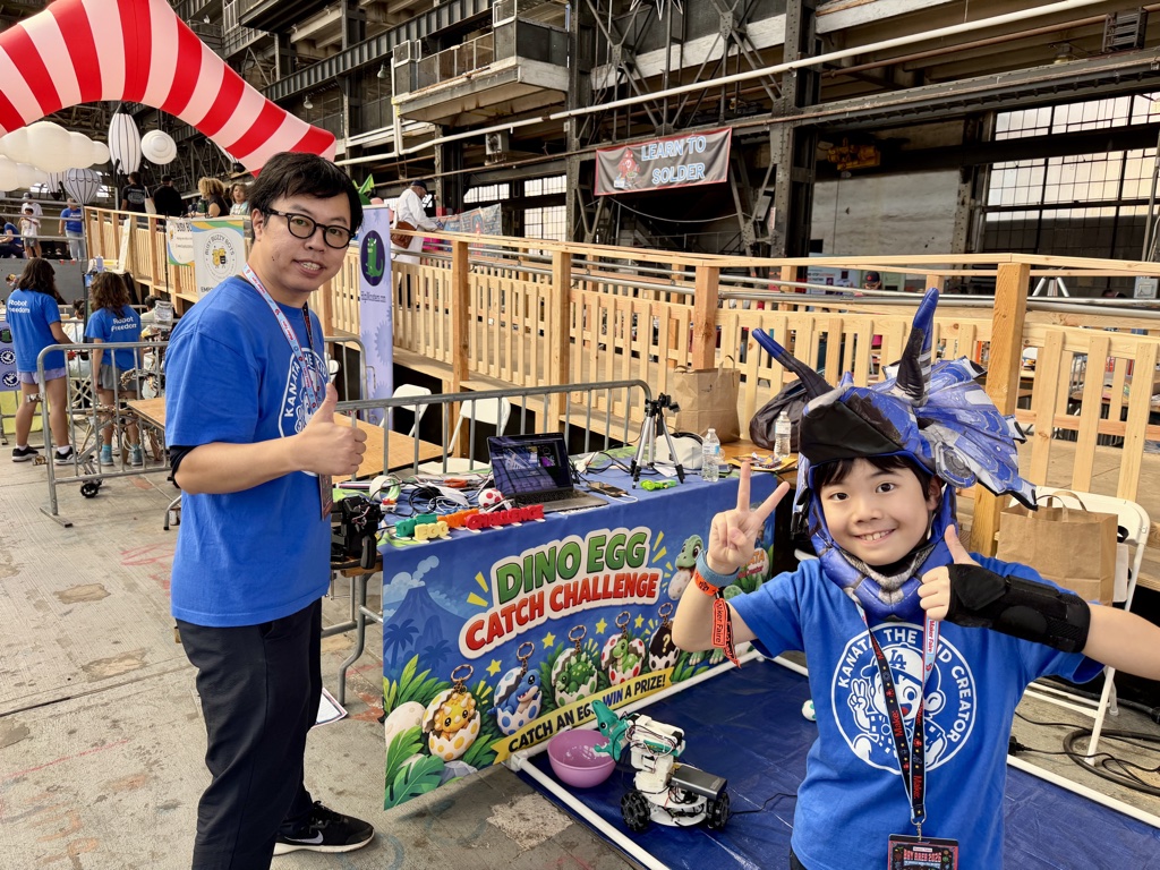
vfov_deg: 56.8
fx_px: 804
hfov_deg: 71.6
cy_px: 435
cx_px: 580
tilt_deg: -8.7
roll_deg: -1.0
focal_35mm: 24
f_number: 1.78
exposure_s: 1/121
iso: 50
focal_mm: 6.76
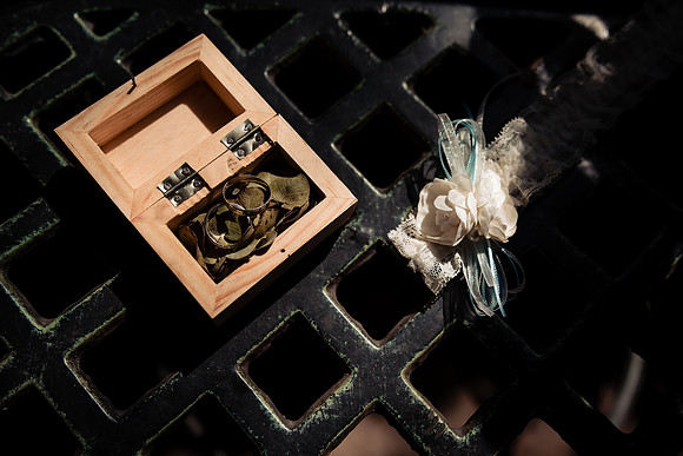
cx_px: 342
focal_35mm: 35
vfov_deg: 37.9
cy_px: 228
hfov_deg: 54.4
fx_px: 664
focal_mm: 35
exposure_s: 1/4000
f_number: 4
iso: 320
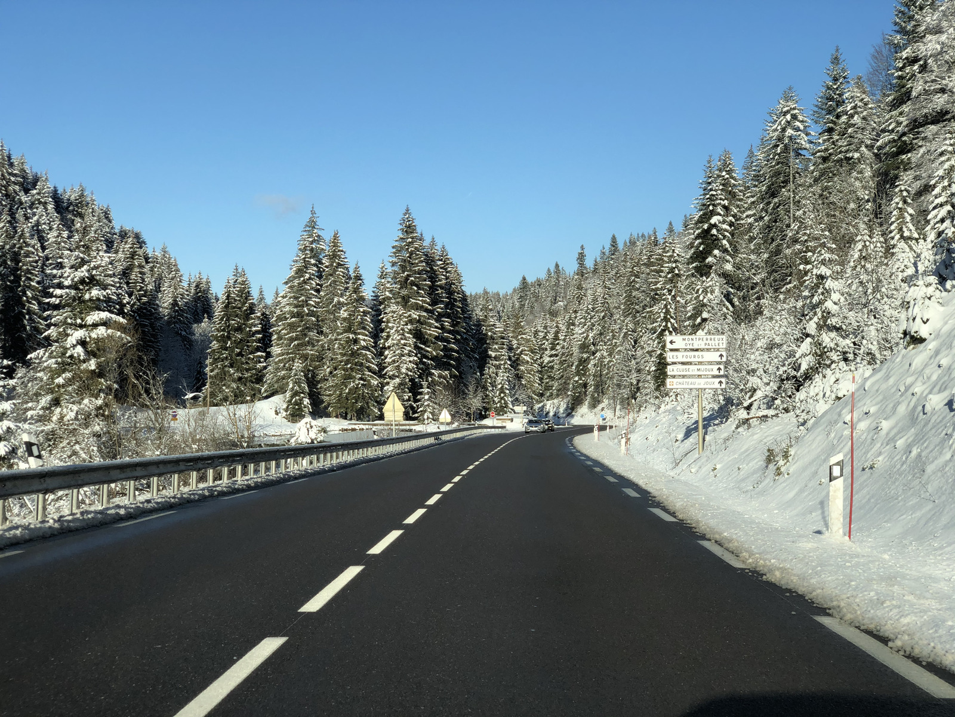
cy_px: 358
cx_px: 478
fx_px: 1435
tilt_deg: -0.5
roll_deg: -2.7
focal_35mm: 52
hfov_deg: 36.8
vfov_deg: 28.0
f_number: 2.4
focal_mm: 6
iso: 16
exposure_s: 1/1312
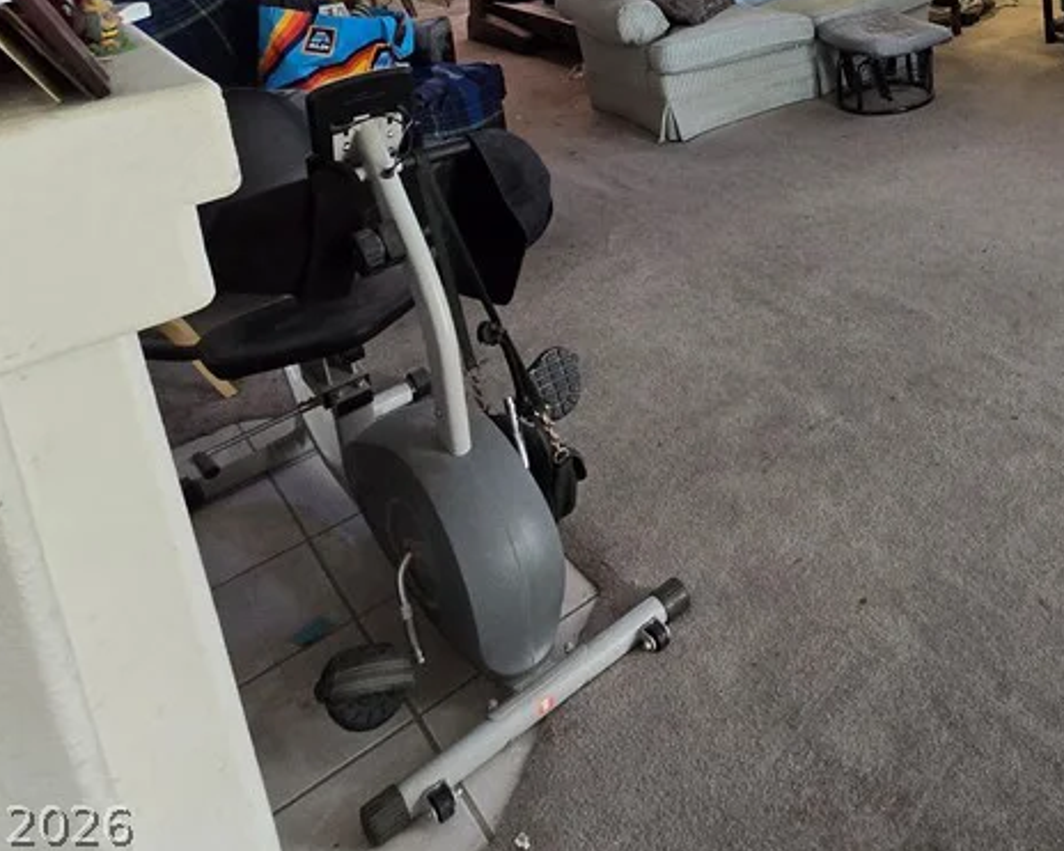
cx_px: 1055
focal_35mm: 28
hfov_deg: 50.7
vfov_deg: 43.4
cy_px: -18
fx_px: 882
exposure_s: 1/60
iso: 500
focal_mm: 2.2
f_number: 2.2
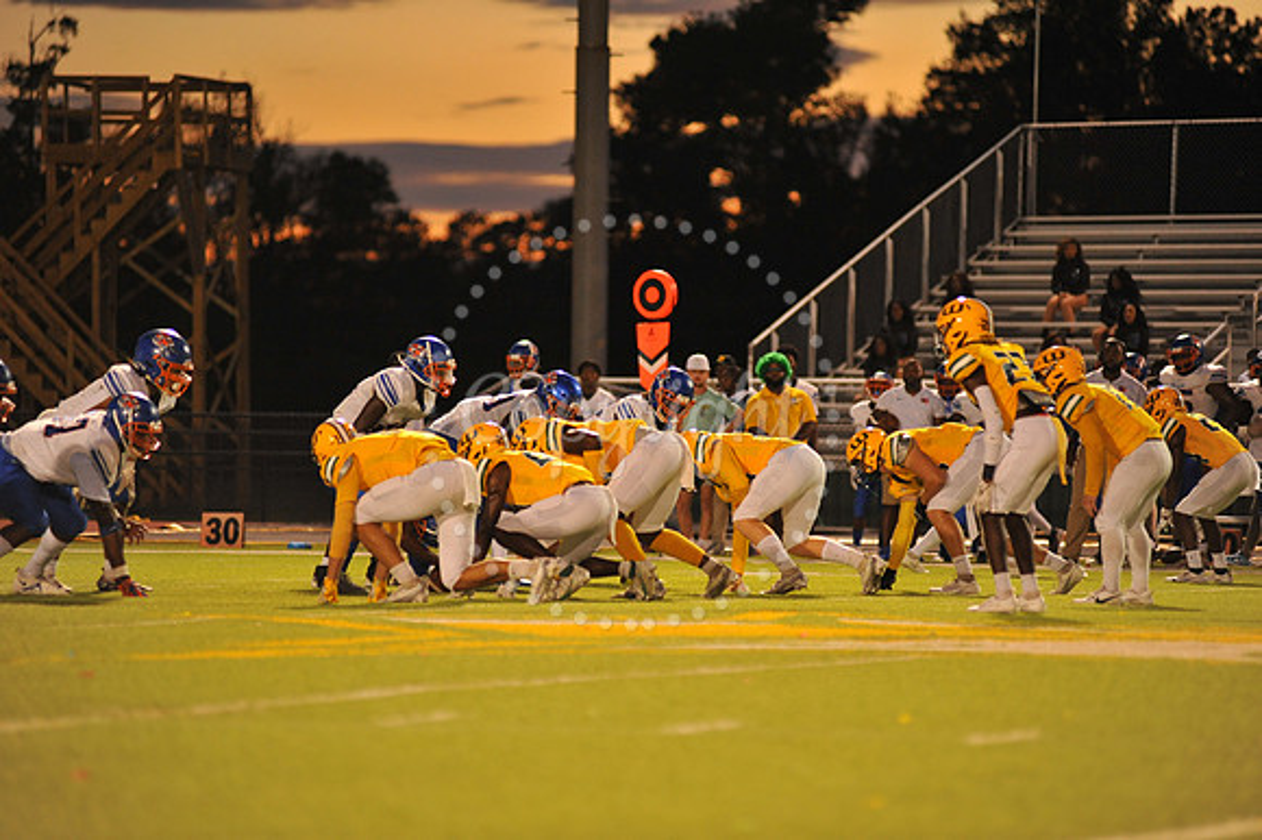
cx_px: 631
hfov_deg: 10.3
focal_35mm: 200
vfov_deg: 6.9
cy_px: 420
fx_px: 7007
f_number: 2.8
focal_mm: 200
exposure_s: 1/250
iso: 2000
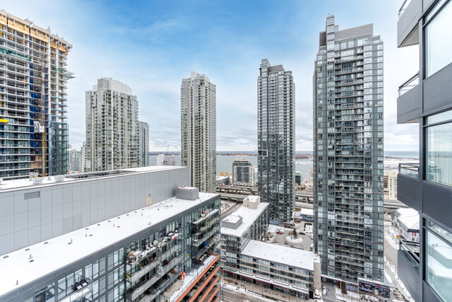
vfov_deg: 77.4
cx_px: 226
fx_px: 188
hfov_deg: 100.4
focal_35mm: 15
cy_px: 151
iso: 200
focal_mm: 10
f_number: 16
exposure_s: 1/60
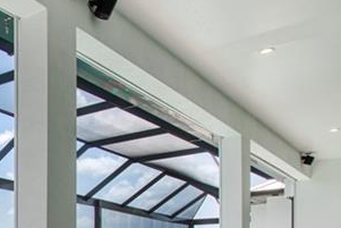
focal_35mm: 51
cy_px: 273
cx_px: -122
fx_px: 483
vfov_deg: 24.1
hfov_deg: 29.6
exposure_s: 1/400
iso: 200
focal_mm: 10
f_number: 8
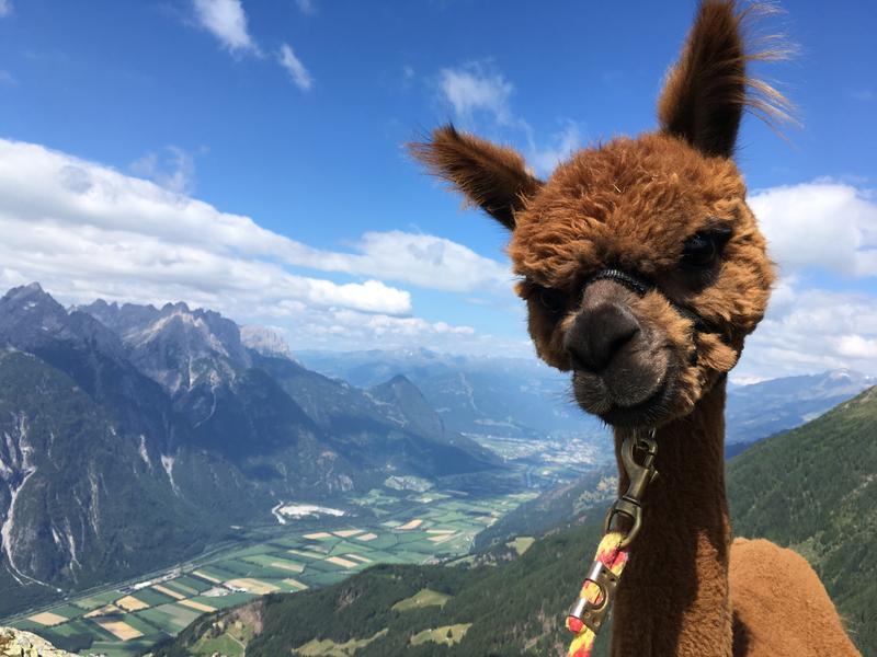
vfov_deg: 48.2
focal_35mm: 29
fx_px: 735
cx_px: 438
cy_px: 328
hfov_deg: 61.7
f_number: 2.2
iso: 25
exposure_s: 1/1603
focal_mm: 4.15
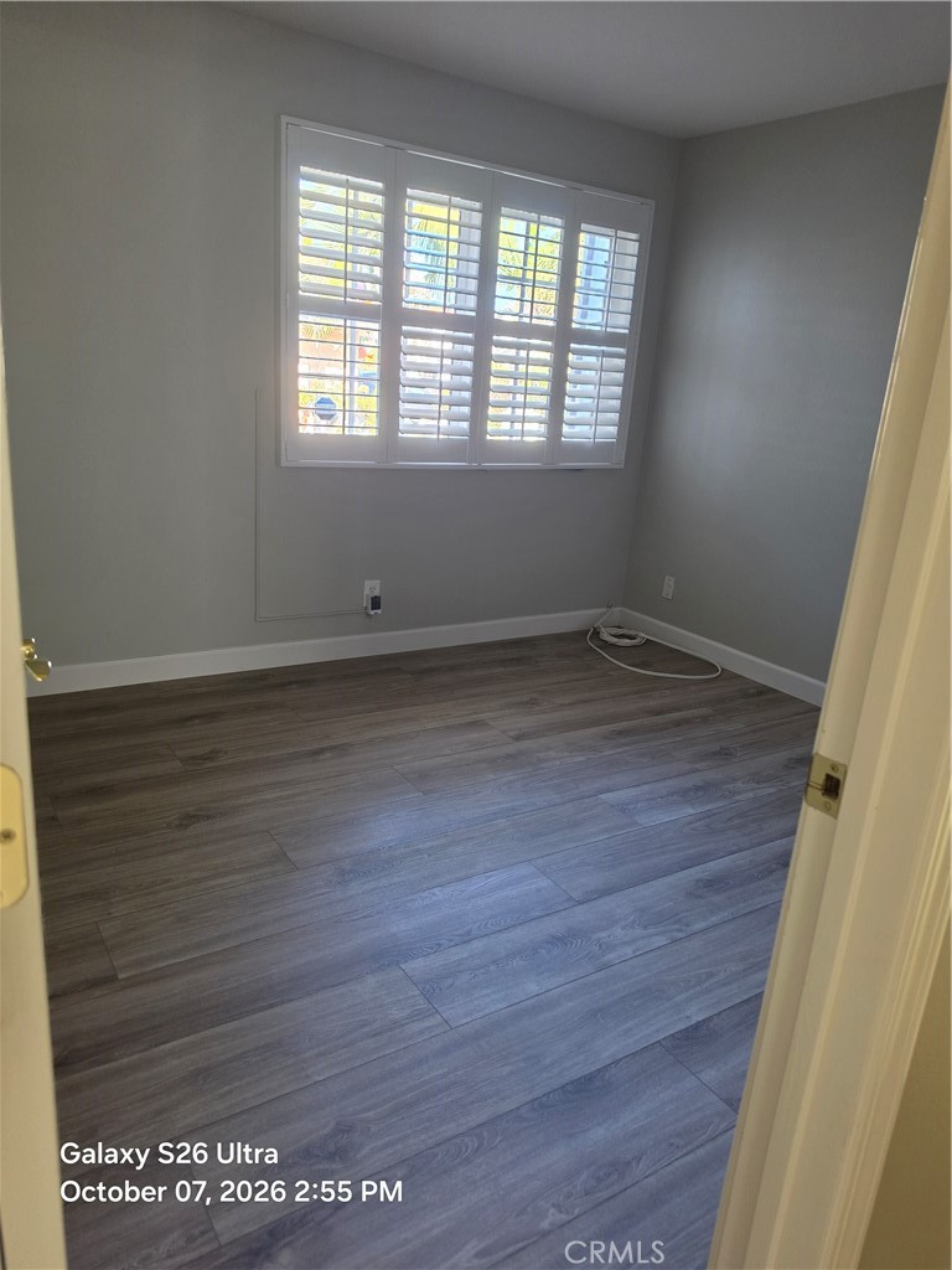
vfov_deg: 73.9
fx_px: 843
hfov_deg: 58.9
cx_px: 476
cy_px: 635
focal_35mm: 23
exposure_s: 1/120
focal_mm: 6.5
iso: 250
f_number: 1.4
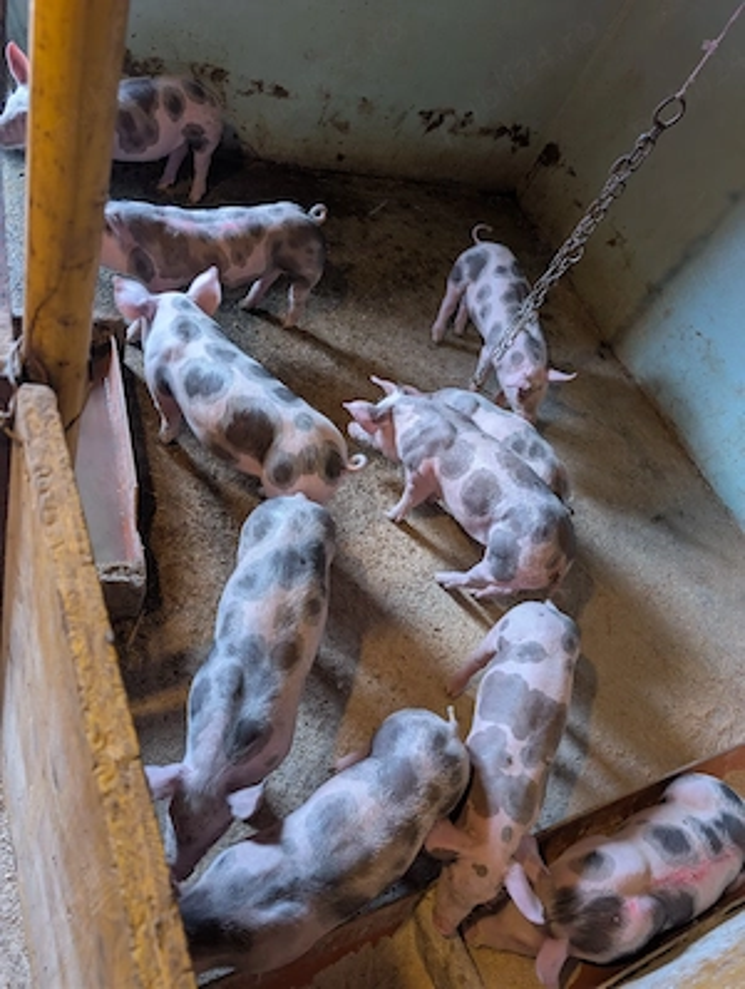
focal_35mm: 24
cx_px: 372
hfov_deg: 57.0
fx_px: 686
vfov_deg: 71.5
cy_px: 494
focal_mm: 6.9
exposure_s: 1/53.5
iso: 155
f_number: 1.68
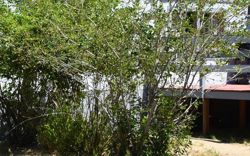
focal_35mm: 106
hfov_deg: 19.5
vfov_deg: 12.3
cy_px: 125
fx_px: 722
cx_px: 59
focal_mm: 20
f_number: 8
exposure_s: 1/250
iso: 100
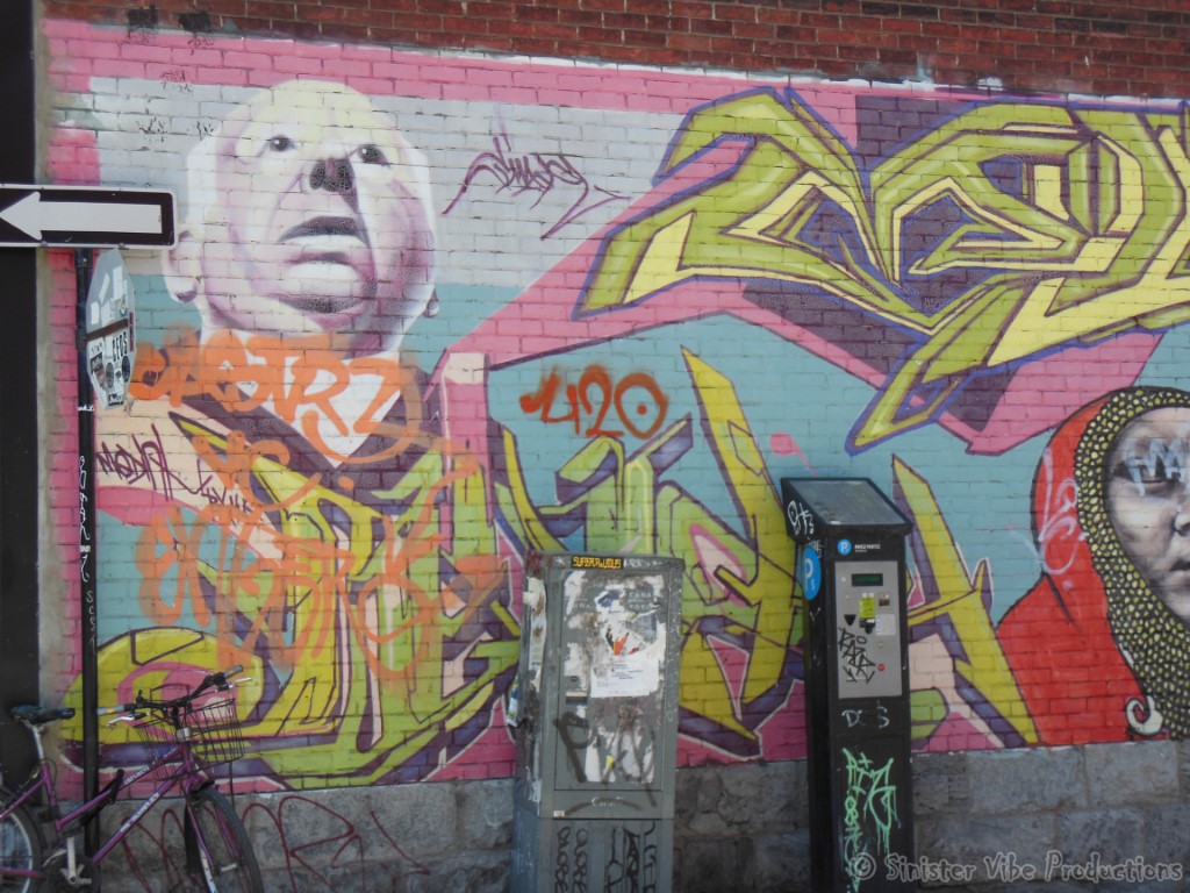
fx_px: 2269
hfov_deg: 29.4
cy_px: 446
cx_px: 595
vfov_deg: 22.3
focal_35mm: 66
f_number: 4.3
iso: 125
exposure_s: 1/250
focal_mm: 11.7
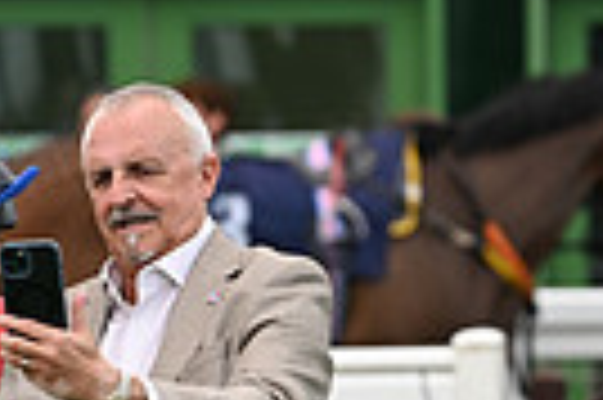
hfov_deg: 2.4
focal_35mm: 866
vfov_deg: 1.6
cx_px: -4
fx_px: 14488
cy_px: 712
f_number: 4.5
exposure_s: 1/1600
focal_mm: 200
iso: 800
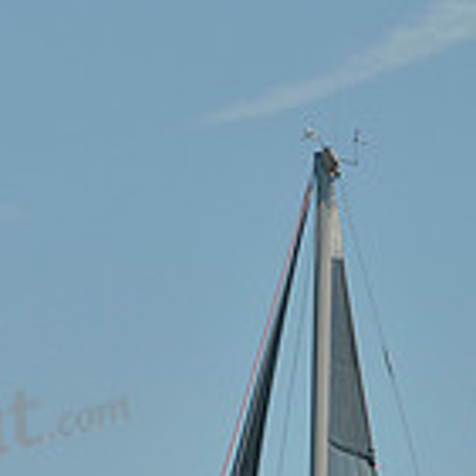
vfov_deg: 4.7
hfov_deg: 4.8
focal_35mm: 368
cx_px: 306
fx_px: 5725
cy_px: 898
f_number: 7.1
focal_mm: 105
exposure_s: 1/640
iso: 200
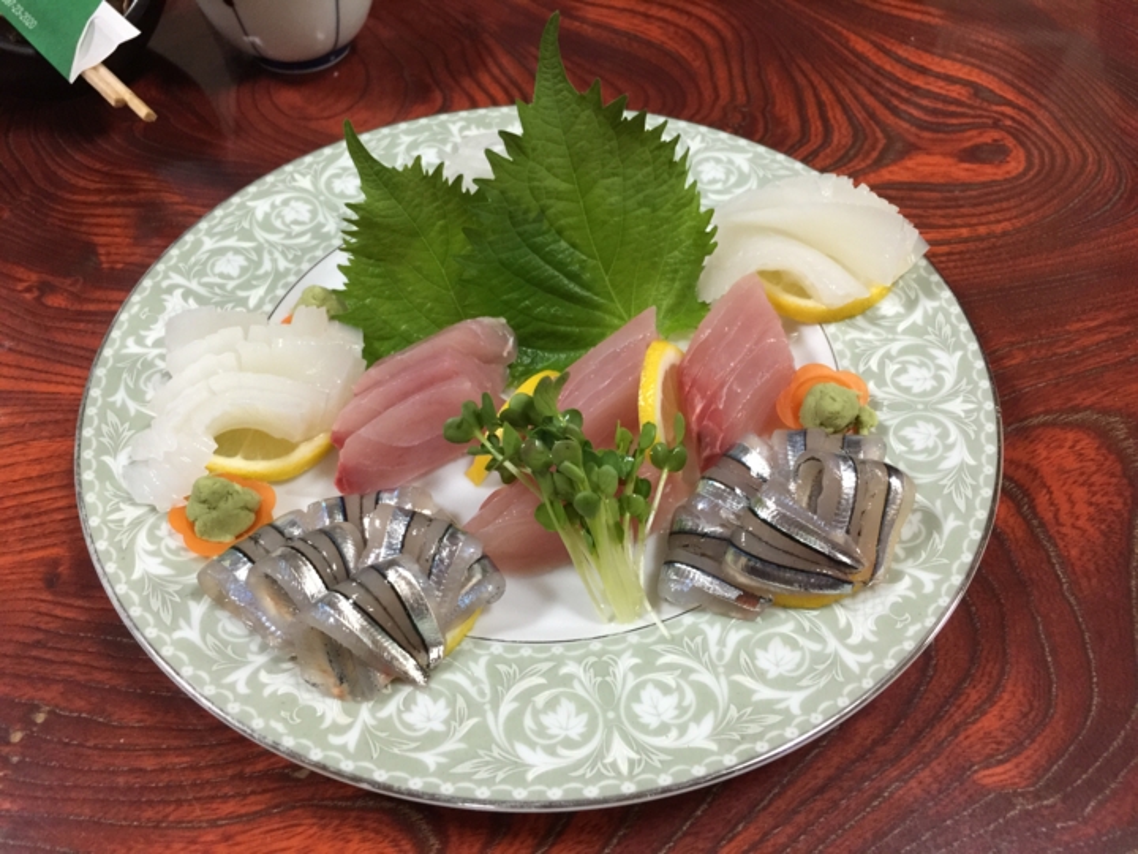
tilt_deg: -50.6
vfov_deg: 48.2
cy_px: 427
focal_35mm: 29
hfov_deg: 61.7
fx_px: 953
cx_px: 569
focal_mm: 4.15
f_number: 2.2
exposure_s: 1/15
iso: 125
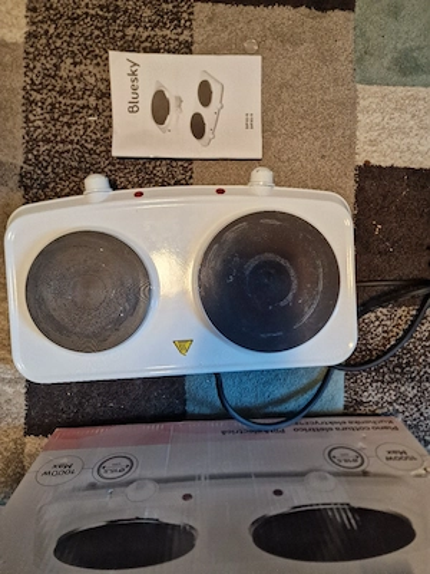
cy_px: 287
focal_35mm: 23
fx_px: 381
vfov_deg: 73.9
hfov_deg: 58.9
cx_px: 215
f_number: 1.8
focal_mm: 6.4
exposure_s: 1/60.2
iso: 640
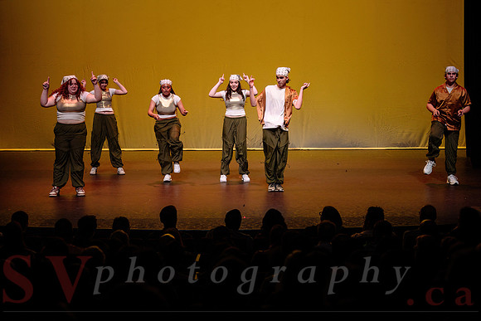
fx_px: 1119
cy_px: 142
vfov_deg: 16.3
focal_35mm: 84
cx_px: 269
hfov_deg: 24.2
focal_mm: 75
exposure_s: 1/500
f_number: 3.2
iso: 1250
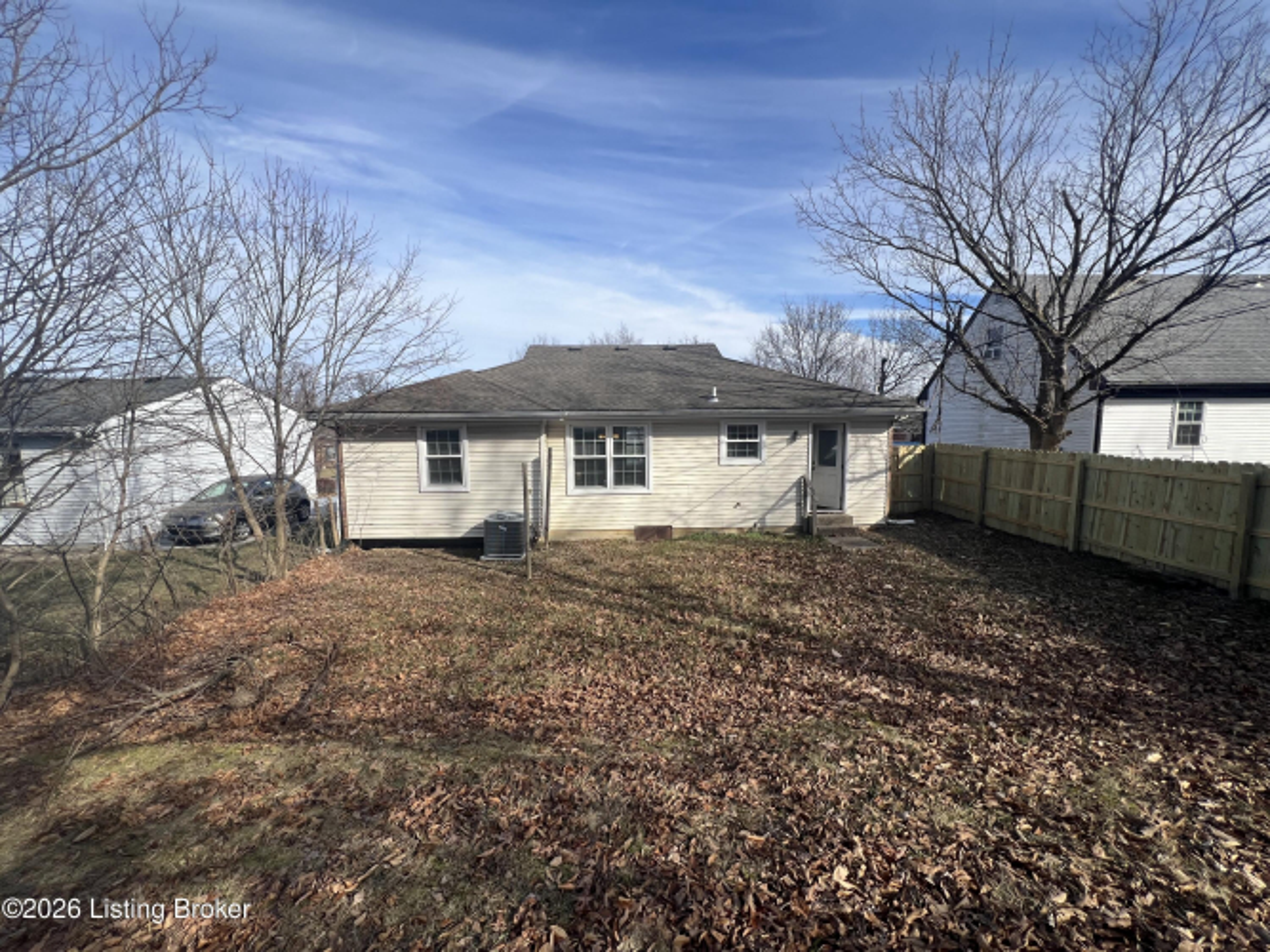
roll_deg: +1.4
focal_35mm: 13
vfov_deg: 89.9
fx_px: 477
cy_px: 476
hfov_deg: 106.2
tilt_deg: -6.7
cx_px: 635
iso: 32
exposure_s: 1/1508
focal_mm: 1.57
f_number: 1.8
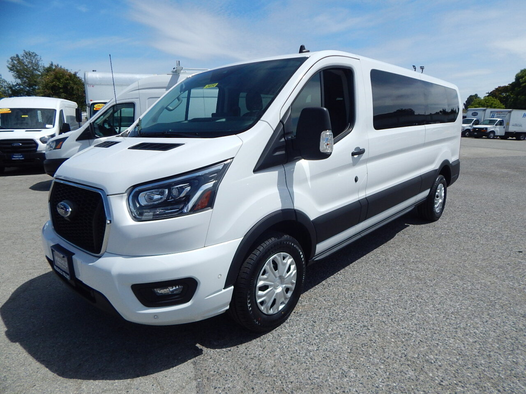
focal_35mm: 22
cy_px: 197
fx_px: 334
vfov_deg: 61.1
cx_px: 263
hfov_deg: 76.4
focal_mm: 4
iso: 125
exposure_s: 1/1250
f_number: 6
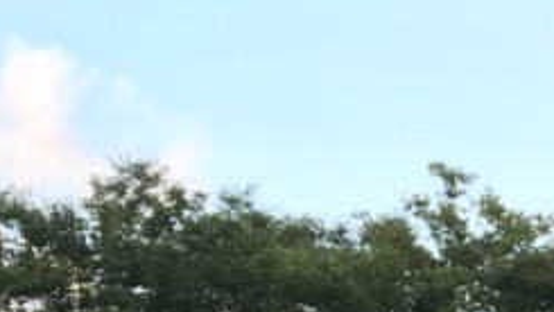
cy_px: 823
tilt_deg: -3.5
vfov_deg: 7.6
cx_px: 761
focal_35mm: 145
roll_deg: -1.4
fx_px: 2131
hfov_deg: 14.1
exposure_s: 1/120
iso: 32
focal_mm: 4.15
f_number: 2.2
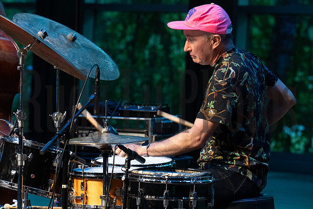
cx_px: 156
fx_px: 2148
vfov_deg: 5.6
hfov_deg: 8.3
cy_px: 104
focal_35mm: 247
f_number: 5.6
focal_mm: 165
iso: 3200
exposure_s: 1/200
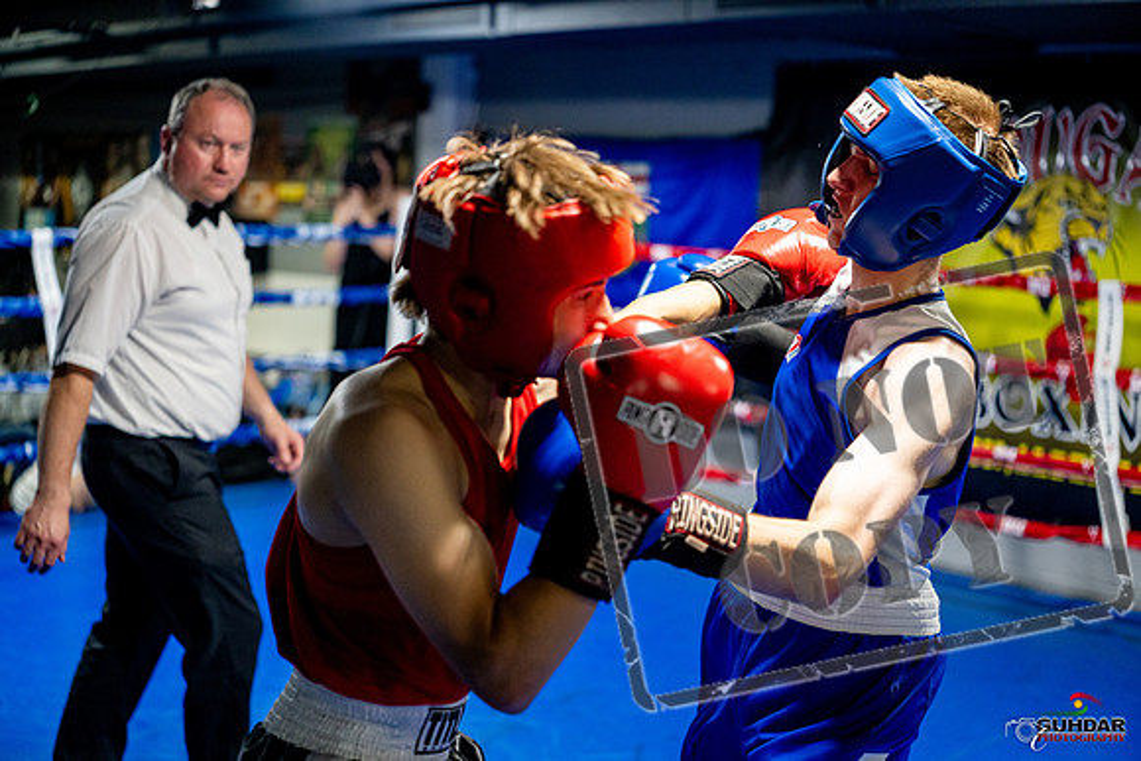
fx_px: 1585
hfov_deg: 39.6
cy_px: 380
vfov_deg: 27.0
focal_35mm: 50
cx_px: 570
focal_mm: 50
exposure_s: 1/1000
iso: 4000
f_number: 2
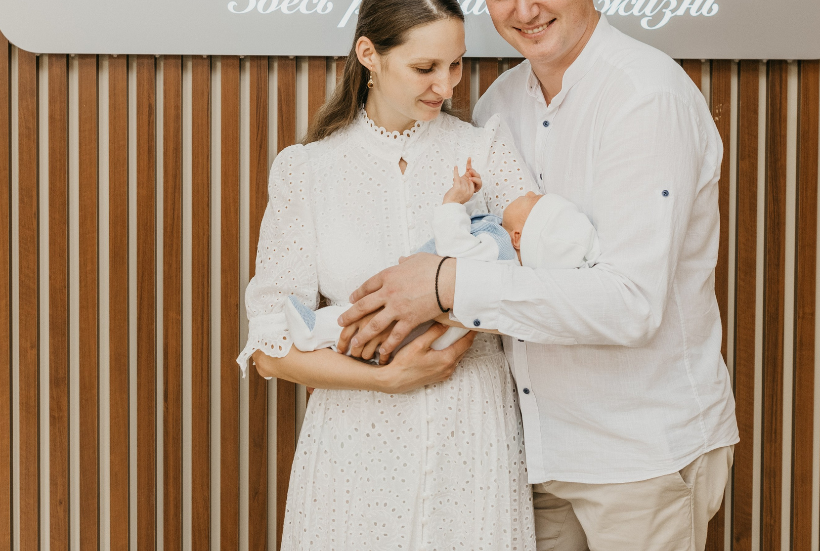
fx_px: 1210
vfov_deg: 24.9
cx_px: 367
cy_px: 58
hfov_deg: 37.4
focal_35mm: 53
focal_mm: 28
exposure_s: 1/160
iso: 200
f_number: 4
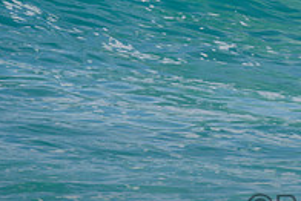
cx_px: 333
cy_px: -106
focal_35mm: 1626
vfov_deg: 0.8
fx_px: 13605
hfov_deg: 1.3
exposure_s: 1/2000
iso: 280
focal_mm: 400
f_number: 5.6
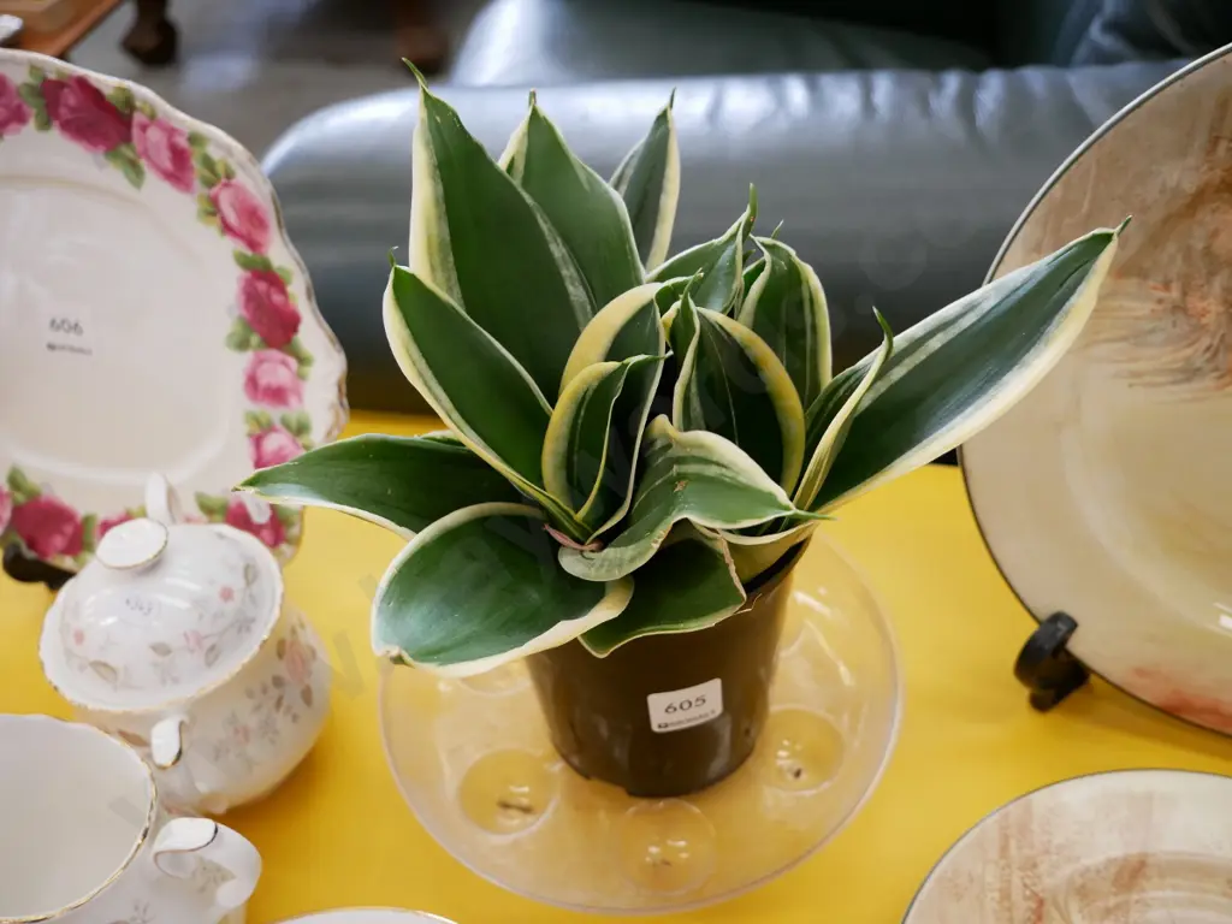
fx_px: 1210
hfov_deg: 54.0
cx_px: 616
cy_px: 462
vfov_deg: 41.8
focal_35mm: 34
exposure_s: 1/60
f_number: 4
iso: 800
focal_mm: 17
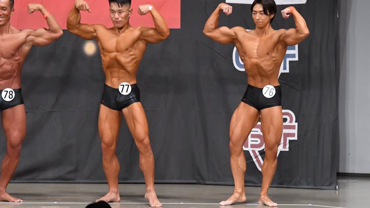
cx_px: 185
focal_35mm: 237
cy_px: 101
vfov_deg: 5.1
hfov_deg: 9.1
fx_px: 2325
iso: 6400
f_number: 5.6
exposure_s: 1/400
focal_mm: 150
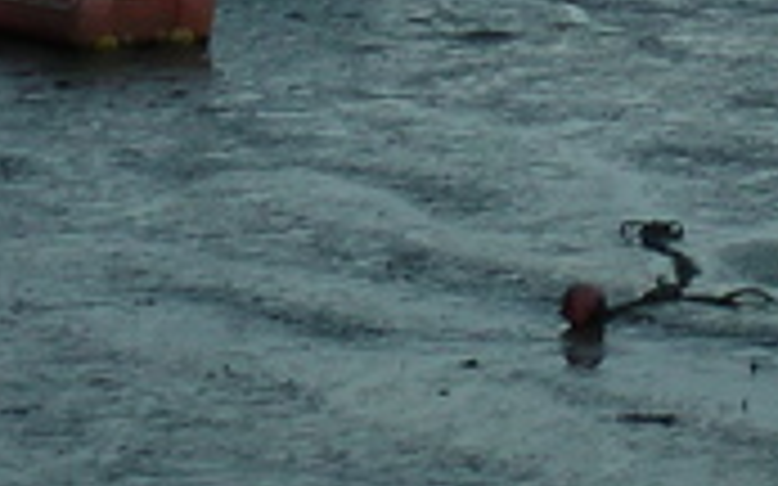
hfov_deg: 6.8
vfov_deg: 4.1
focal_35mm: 309
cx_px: 738
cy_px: -1048
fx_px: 6550
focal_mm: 6.9
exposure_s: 1/100
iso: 80
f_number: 3.7
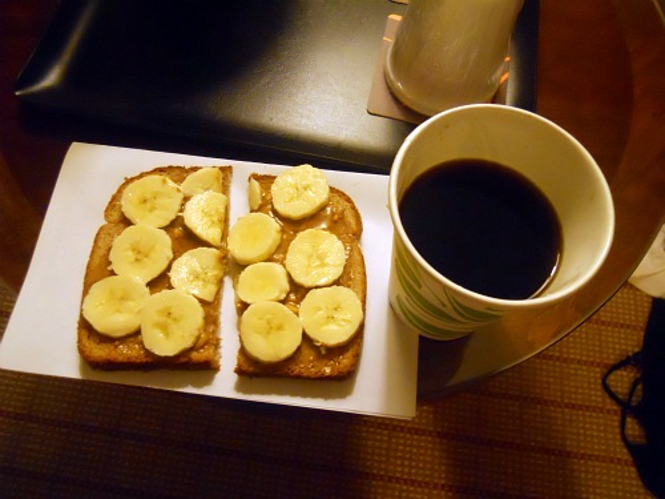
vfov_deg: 49.7
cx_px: 332
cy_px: 250
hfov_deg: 63.4
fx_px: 538
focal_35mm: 28
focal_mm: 5
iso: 800
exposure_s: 1/30
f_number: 2.7
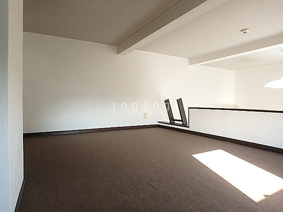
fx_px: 172
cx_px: 142
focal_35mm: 21
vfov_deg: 63.4
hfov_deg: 79.0
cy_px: 106
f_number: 3.5
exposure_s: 1/30
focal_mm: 3.7
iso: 250
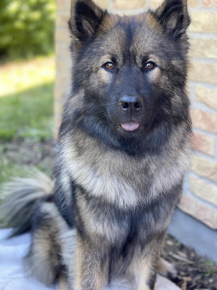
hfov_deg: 28.0
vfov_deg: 36.8
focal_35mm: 52
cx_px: 108
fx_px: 435
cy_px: 145
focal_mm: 6
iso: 64
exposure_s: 1/122
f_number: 2
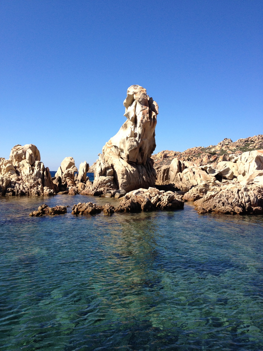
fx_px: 355
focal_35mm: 35
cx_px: 132
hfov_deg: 40.7
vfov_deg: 52.6
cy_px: 176
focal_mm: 4.28
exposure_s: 1/1453
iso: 64
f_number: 2.4
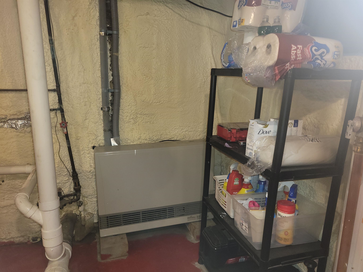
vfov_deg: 53.1
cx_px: 182
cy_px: 136
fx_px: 273
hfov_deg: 67.3
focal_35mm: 26
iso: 100
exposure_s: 1/24
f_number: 1.8
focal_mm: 5.4
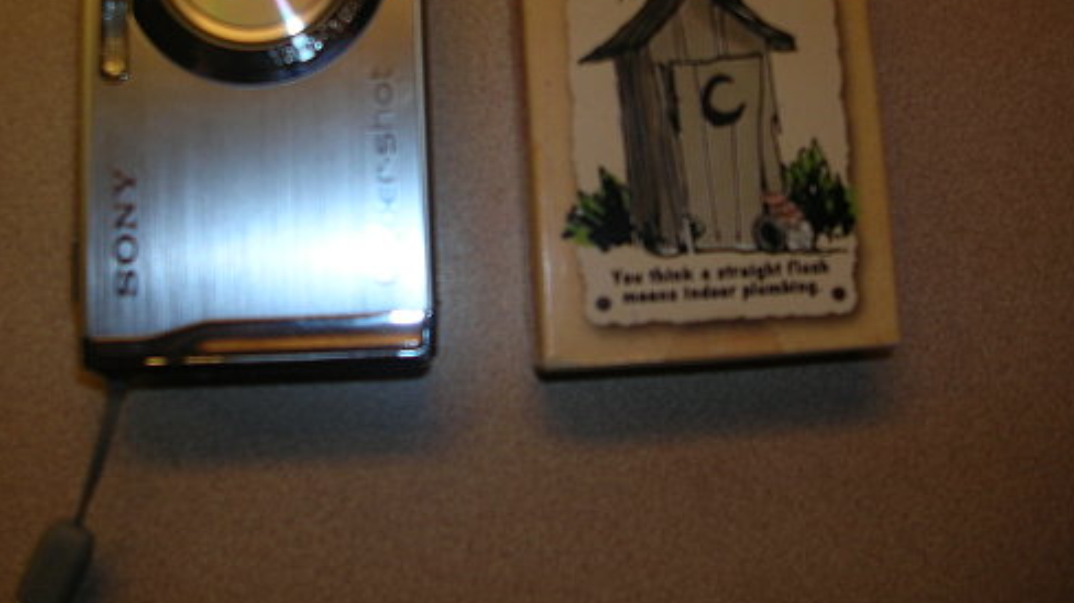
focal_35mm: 43
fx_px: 1224
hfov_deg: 47.4
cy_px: 174
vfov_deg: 27.4
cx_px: 530
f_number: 2.8
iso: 50
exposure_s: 1/60.1
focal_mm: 5.8
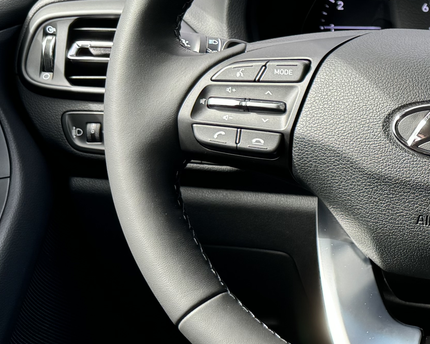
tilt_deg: -18.6
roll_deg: -1.2
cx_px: 665
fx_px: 1018
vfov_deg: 19.2
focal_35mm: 80
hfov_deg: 20.2
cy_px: 189
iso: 64
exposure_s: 1/162
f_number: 1.78
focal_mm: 6.76
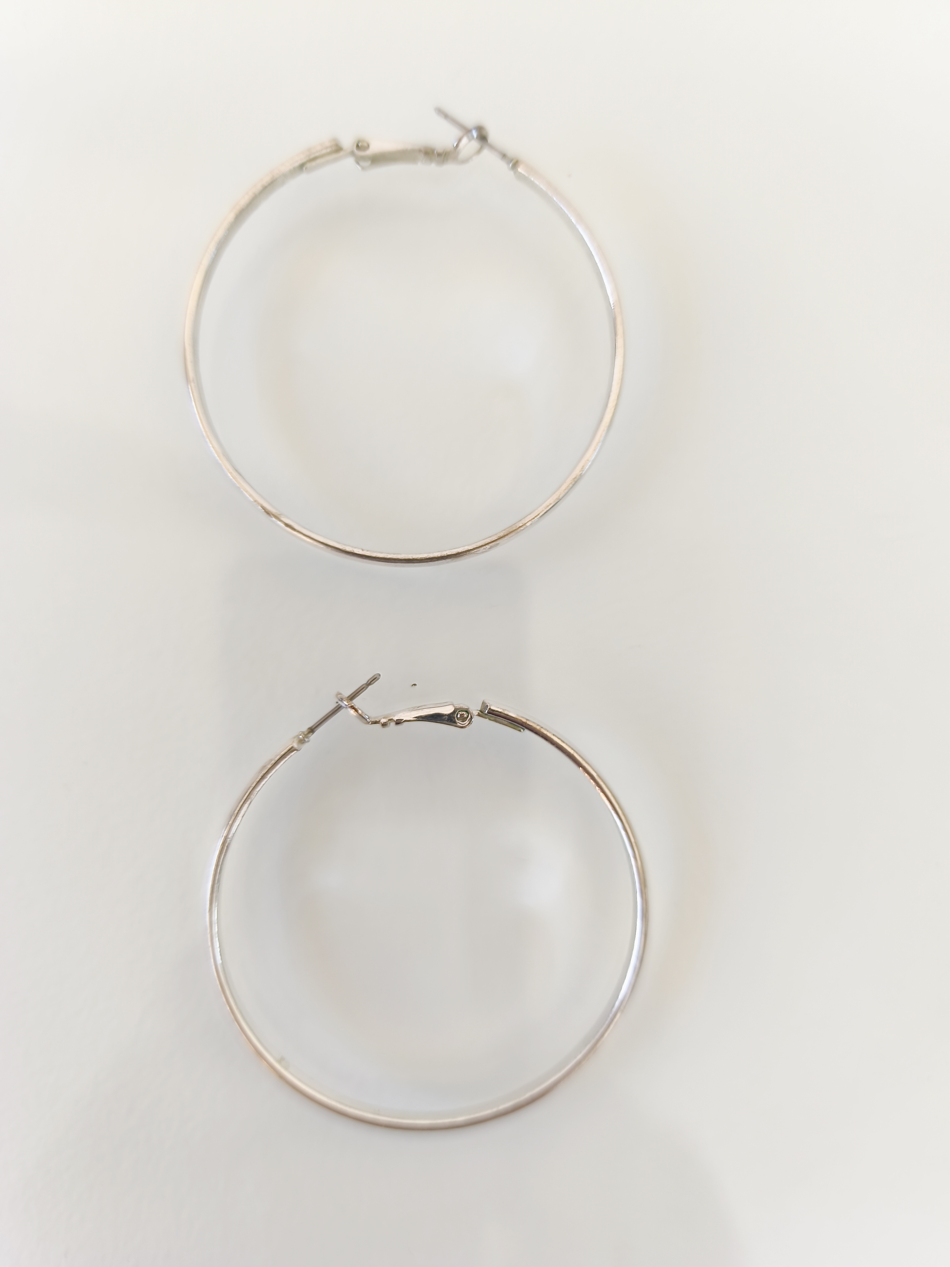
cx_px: 475
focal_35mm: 23
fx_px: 842
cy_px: 634
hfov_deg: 58.9
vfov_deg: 73.9
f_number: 1.65
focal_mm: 6.14
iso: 50
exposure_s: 1/25
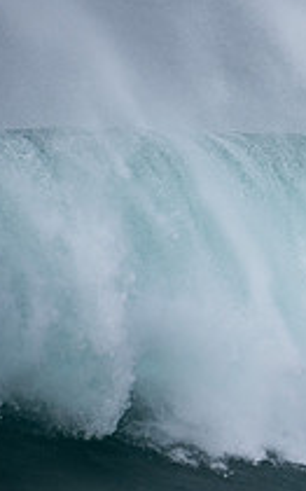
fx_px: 20283
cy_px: 368
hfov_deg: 0.9
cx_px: 661
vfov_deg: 1.4
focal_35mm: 1518
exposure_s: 1/2500
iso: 280
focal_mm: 500
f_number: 5.6
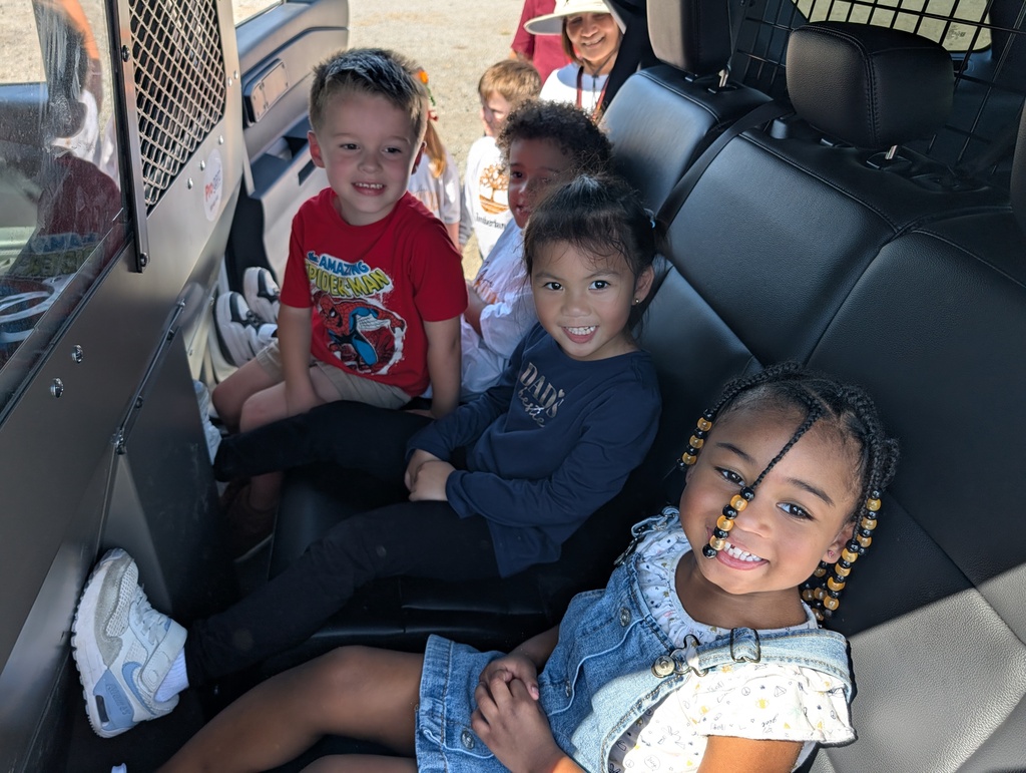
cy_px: 386
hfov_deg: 71.5
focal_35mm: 24
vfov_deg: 56.9
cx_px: 513
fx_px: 712
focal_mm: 6.9
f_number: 1.68
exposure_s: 1/493
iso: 17
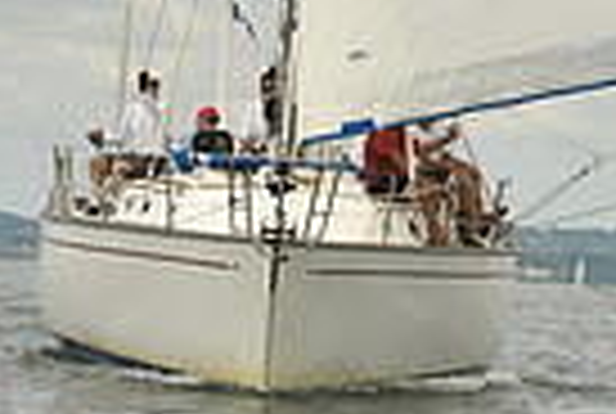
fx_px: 5076
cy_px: 146
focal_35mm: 296
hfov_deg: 6.9
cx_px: 387
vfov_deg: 4.7
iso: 320
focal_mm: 70
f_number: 11
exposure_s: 1/1000
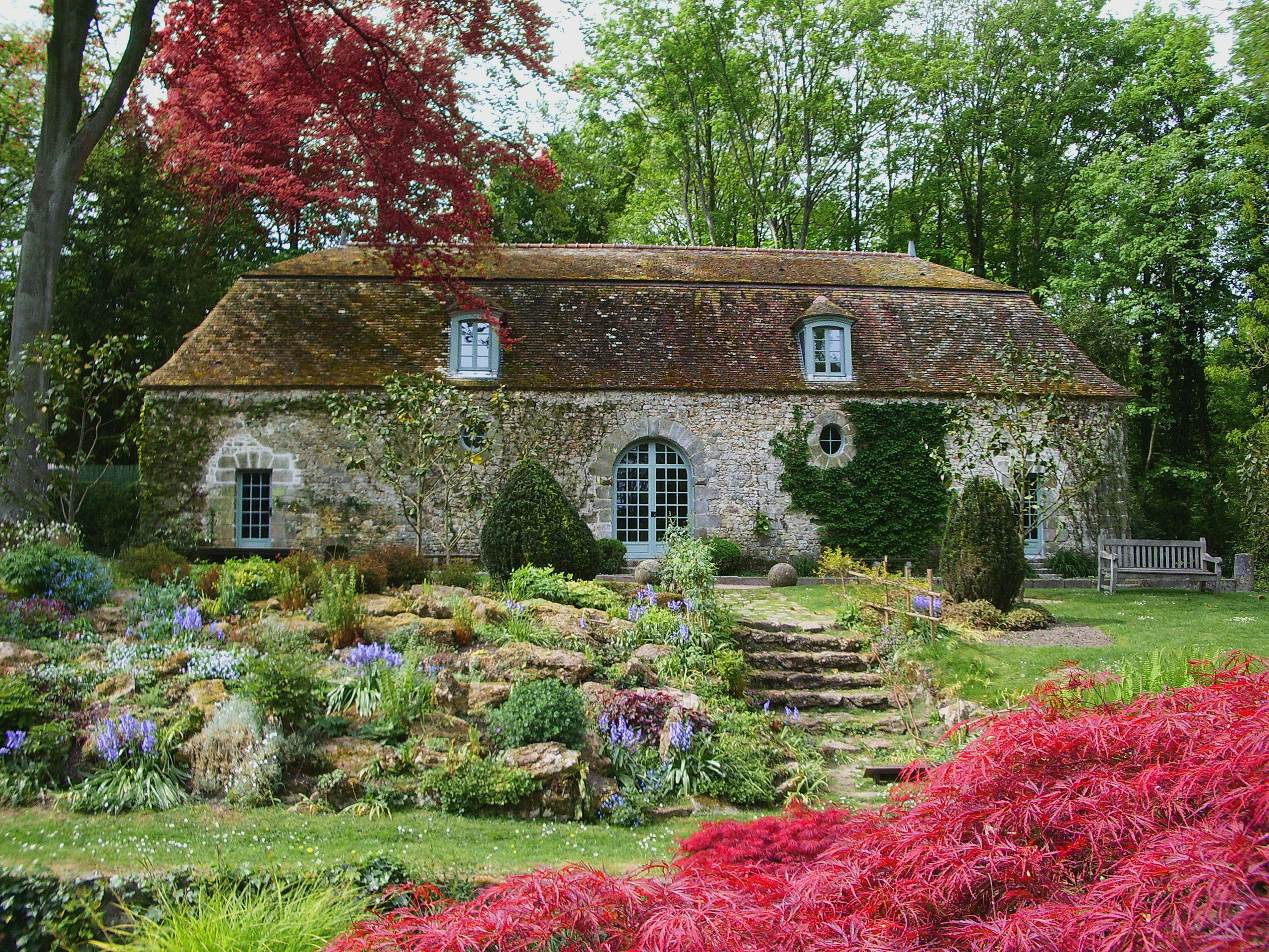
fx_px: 1283
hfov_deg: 52.6
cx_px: 634
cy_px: 476
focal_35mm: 35
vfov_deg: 40.7
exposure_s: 1/250
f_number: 4.3
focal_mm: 5.8
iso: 100
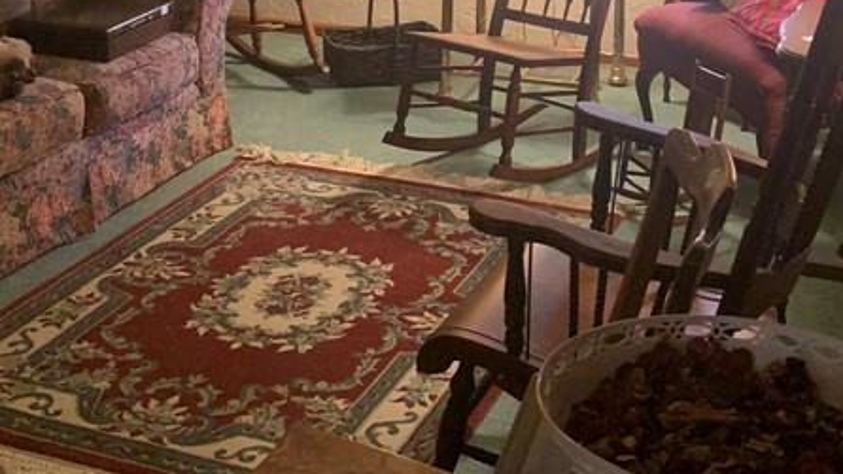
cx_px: 302
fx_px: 1453
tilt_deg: -10.3
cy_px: -55
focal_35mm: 65
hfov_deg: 32.2
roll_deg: +0.4
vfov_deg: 17.9
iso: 320
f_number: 1.8
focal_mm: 4.25
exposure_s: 1/60
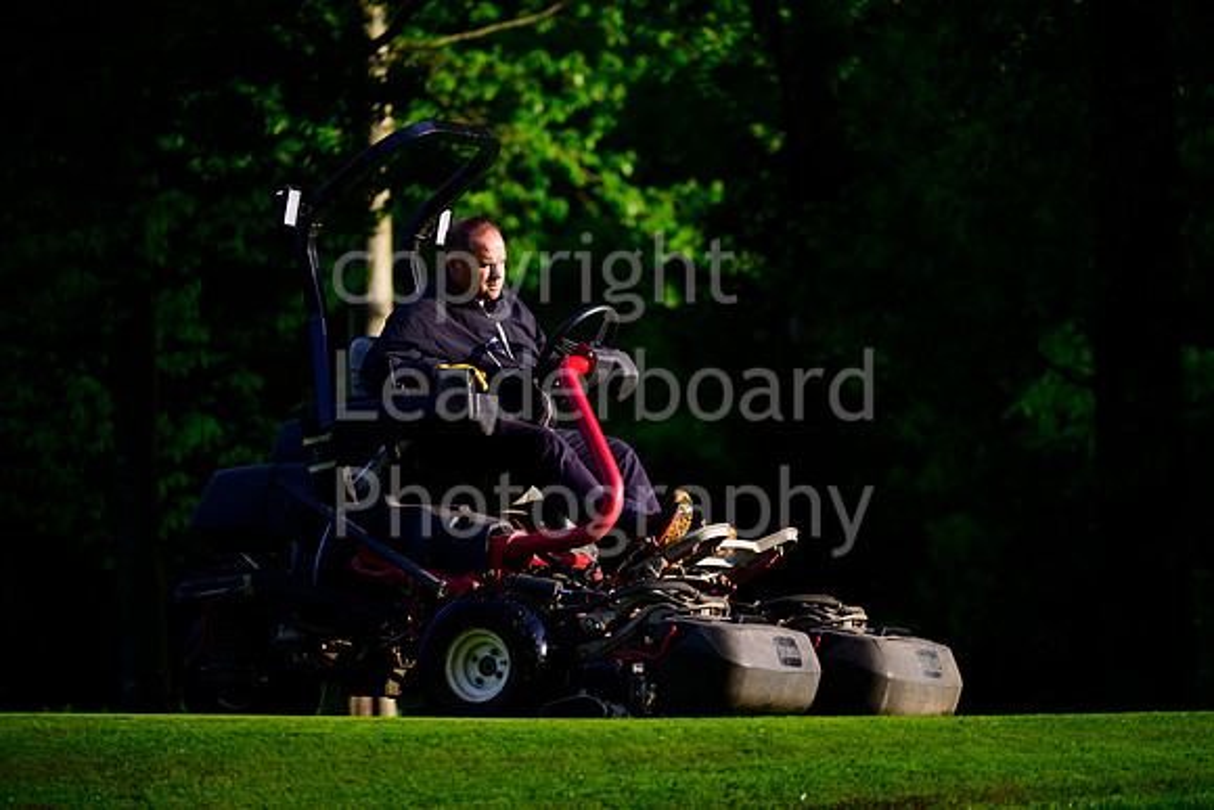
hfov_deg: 7.1
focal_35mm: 290
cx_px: 607
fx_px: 9781
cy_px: 405
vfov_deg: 4.7
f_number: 5.3
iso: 640
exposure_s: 1/1600
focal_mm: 290
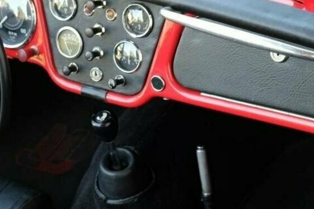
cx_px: 126
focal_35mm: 85
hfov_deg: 23.9
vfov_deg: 16.0
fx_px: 741
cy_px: 135
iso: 200
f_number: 3.2
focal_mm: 26.5
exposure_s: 1/60
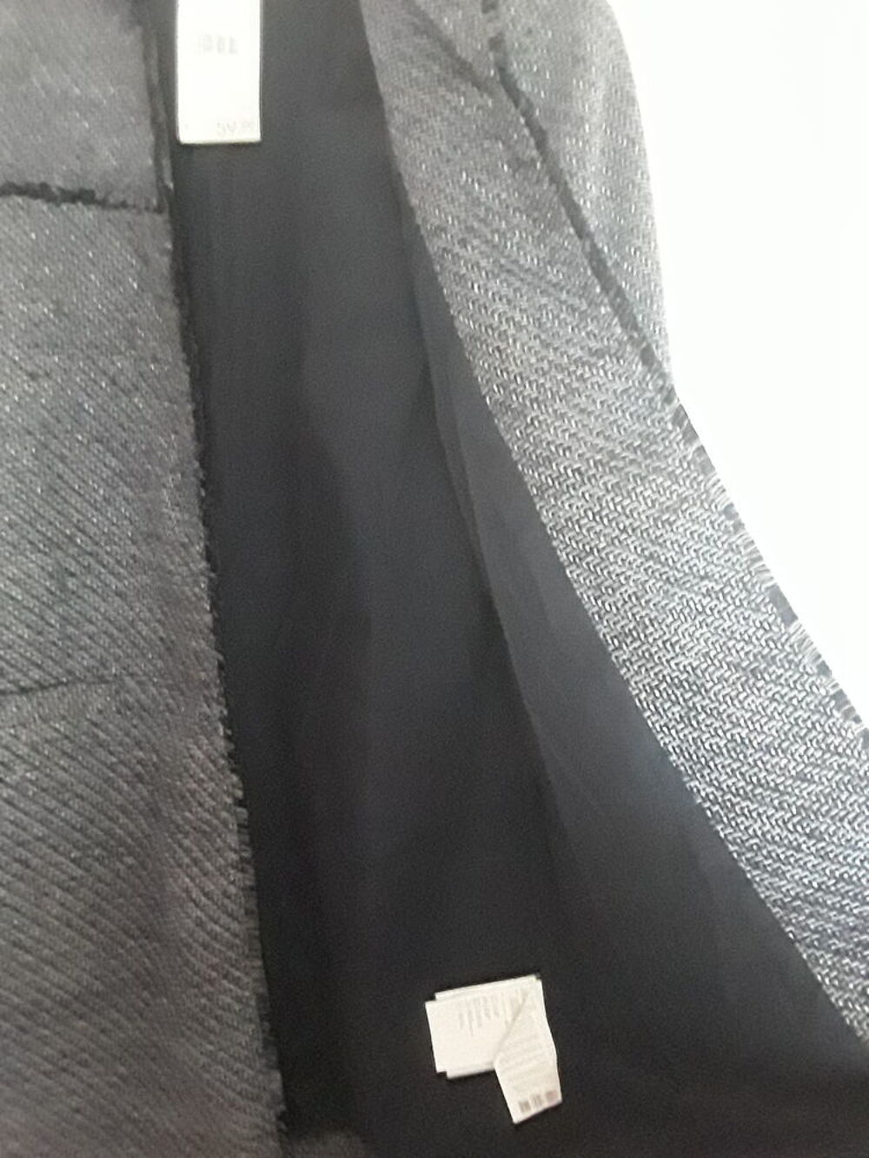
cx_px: 434
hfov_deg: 46.8
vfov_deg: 60.0
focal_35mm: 30
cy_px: 579
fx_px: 1004
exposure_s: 1/10
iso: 1000
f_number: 1.9
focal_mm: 2.2
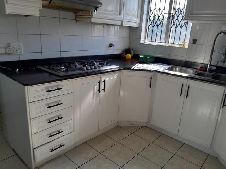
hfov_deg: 67.3
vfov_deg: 53.1
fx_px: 170
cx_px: 113
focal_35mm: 26
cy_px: 84
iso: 40
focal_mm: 3.98
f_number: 1.8
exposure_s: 1/60
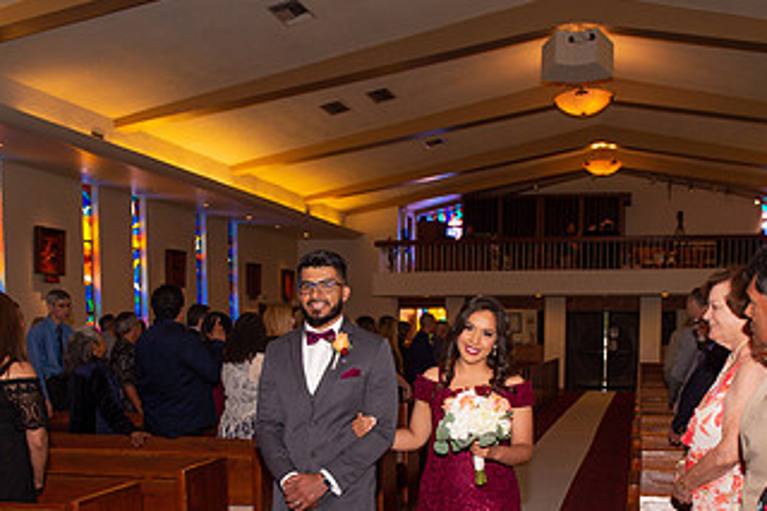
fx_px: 1043
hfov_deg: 40.4
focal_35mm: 49
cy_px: 444
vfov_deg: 26.7
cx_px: 395
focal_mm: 27
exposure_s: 1/250
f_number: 4
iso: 400
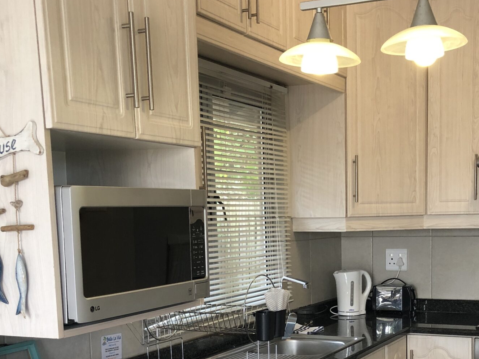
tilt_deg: -9.7
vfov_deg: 26.2
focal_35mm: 54
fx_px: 747
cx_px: 335
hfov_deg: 35.0
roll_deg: -0.2
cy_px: 324
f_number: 1.8
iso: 40
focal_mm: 3.99
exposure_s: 1/33
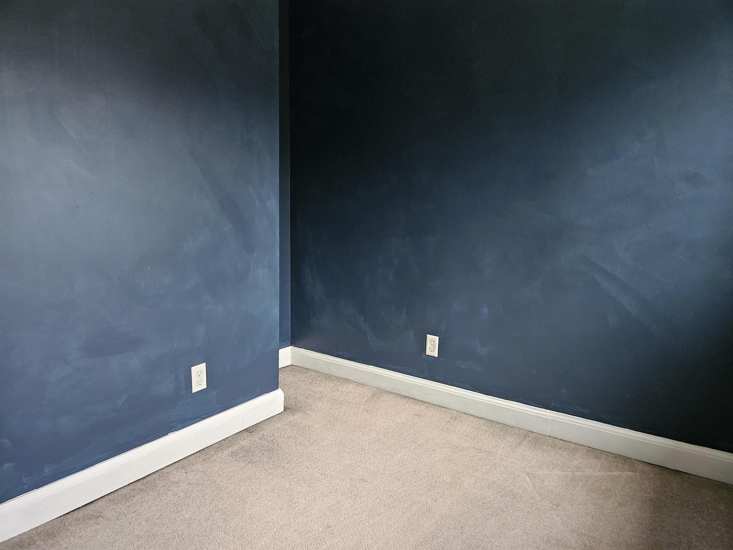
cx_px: 366
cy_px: 275
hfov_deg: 73.9
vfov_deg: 58.9
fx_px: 487
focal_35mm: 23
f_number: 1.8
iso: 1250
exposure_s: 1/24
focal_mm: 5.4
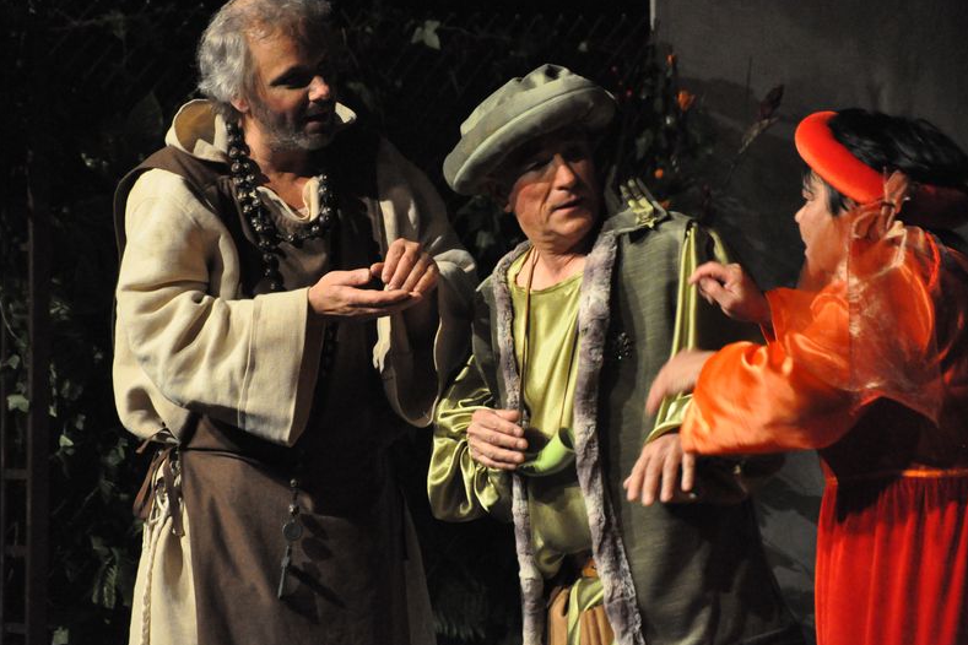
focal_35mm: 160
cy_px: 322
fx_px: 4289
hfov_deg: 12.9
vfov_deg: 8.6
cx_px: 486
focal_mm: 105
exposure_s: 1/80
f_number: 5.6
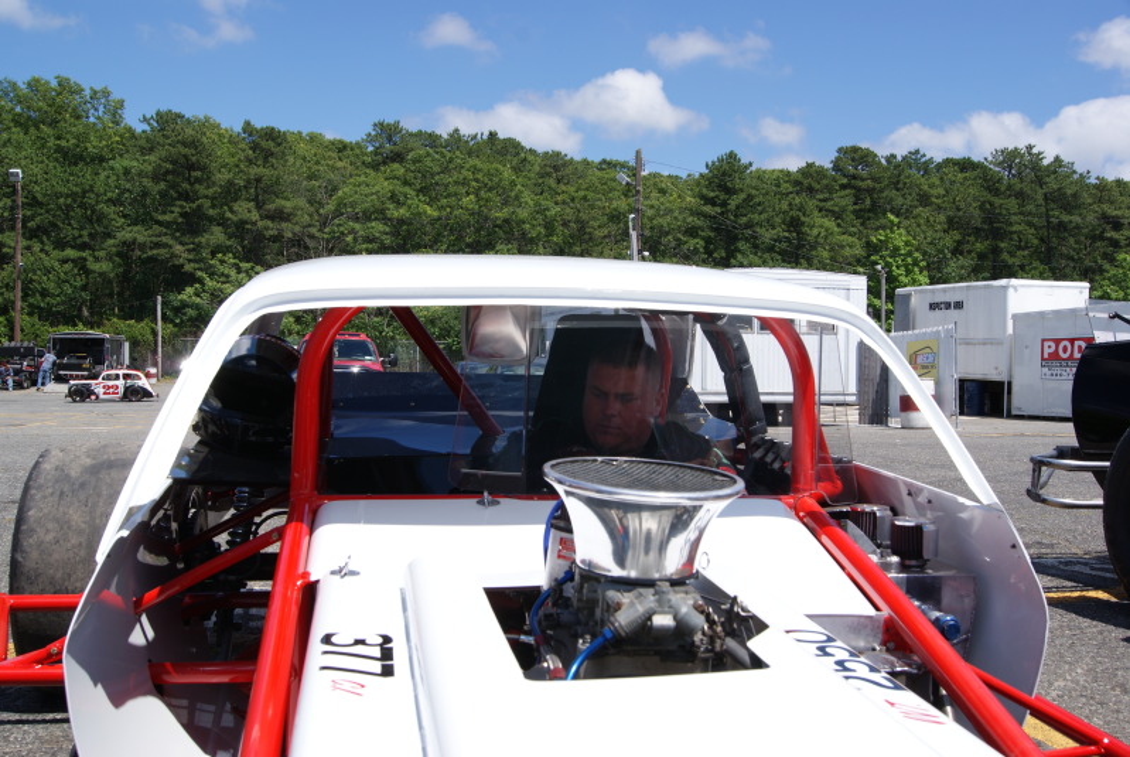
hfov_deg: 53.1
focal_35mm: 36
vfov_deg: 37.0
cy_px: 378
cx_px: 565
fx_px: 1131
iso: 100
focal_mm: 24
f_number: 10
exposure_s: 1/160
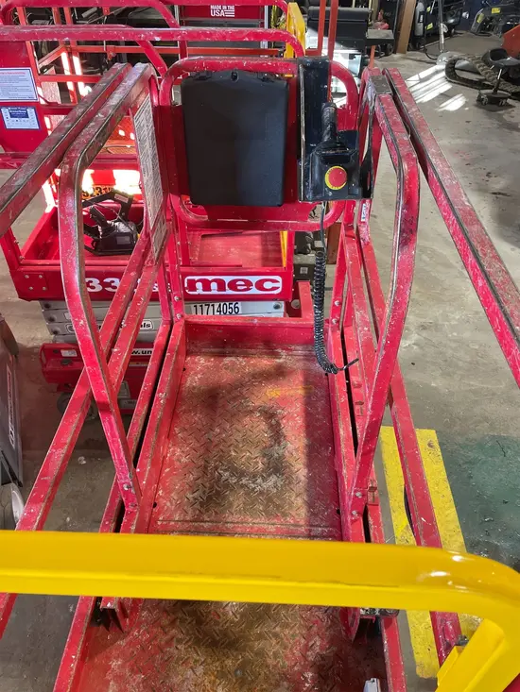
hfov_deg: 53.1
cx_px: 260
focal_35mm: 26
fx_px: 521
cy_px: 346
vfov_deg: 67.3
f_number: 1.6
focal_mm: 4.2
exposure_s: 1/60
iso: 125
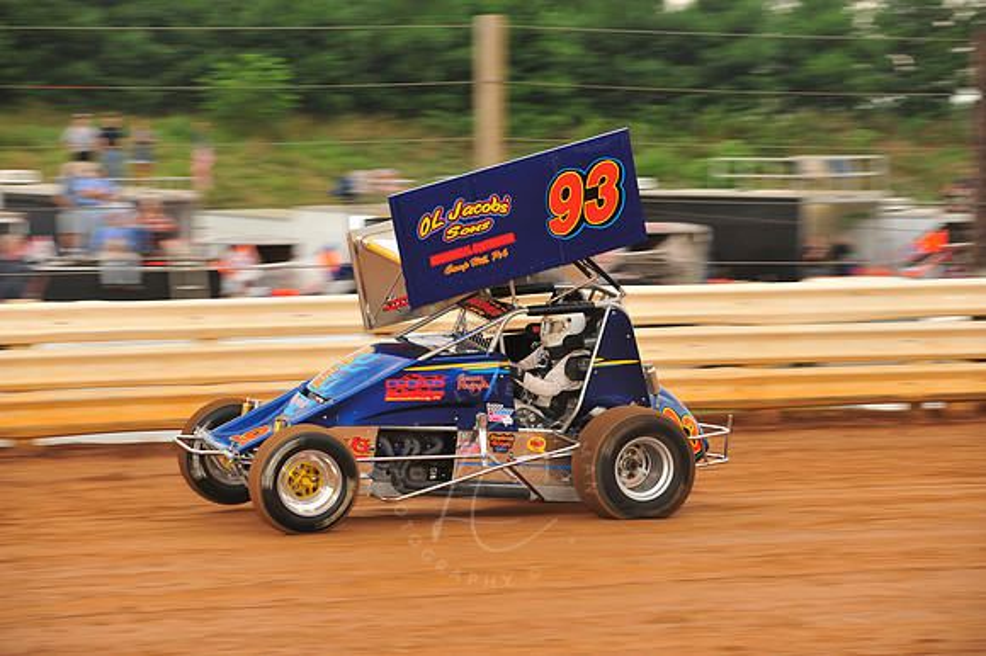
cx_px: 493
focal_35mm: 145
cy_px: 328
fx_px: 3969
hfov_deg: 14.2
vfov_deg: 9.5
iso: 640
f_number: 7.1
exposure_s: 1/320
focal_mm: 145
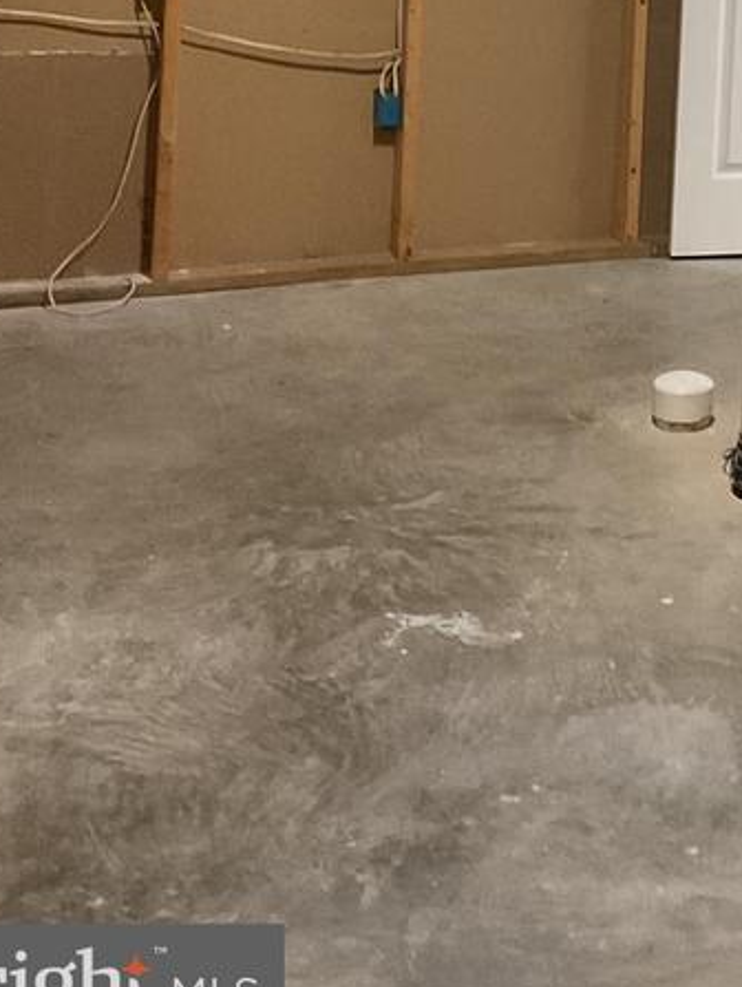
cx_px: 791
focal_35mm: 70
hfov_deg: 20.2
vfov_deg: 25.4
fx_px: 1998
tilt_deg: -3.3
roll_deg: -2.1
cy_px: -141
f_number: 1.8
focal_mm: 3
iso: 320
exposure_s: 1/40
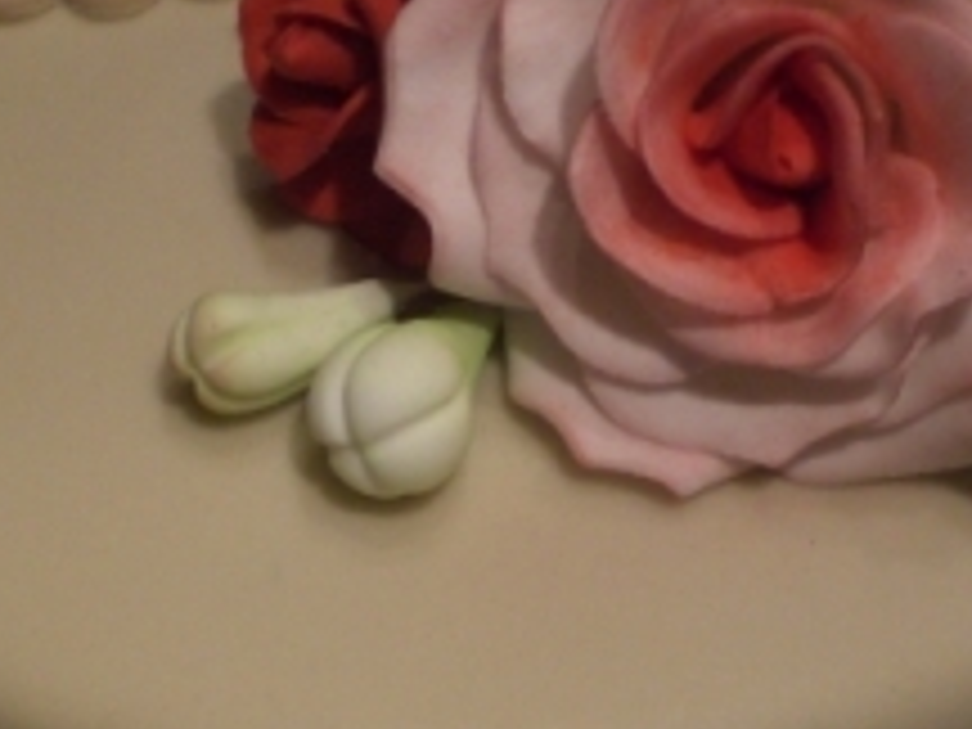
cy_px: 351
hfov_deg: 21.7
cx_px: 576
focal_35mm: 90
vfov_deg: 16.4
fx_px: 2527
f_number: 3.1
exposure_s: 1/80
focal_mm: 6.3
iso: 200
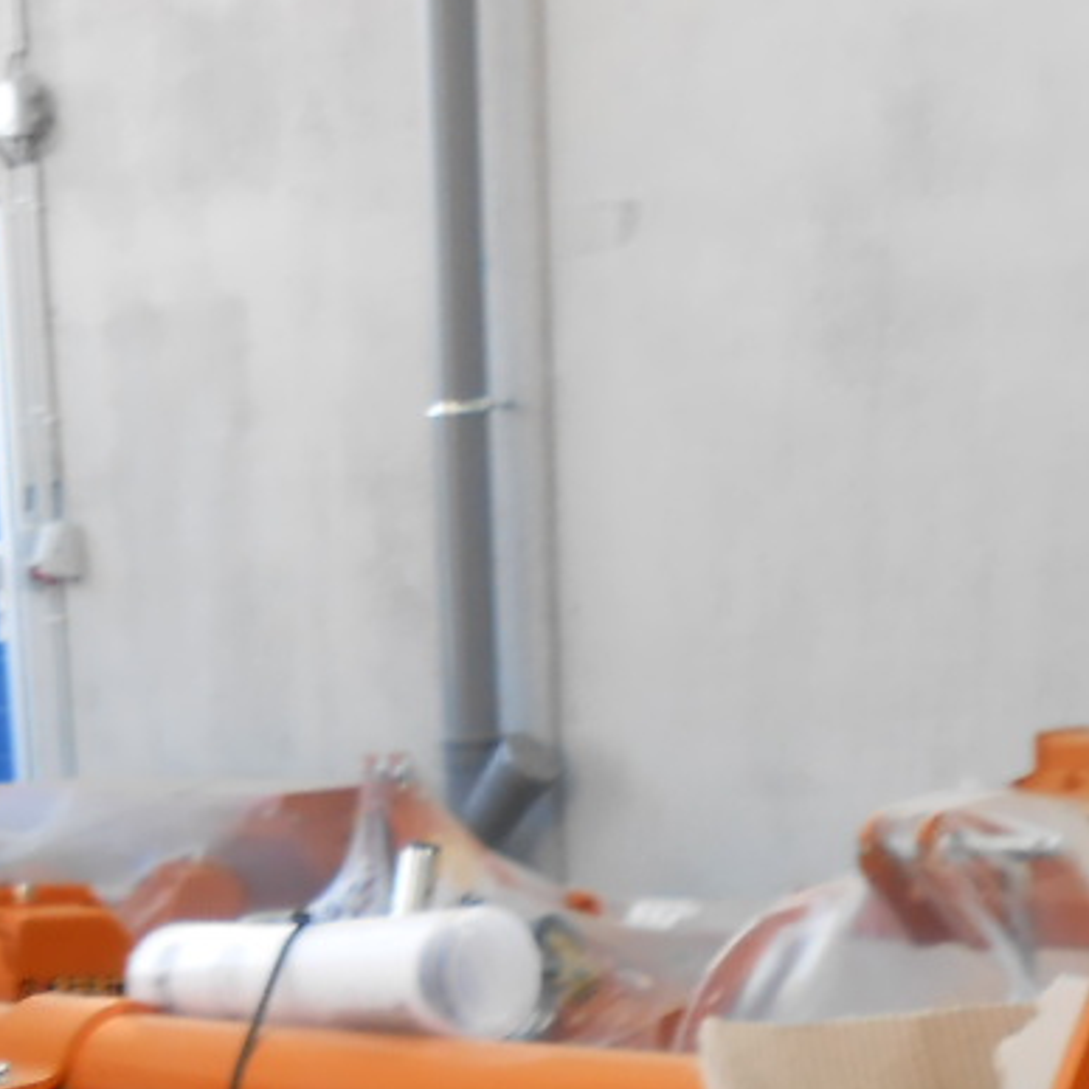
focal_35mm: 95
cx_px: 146
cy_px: 1643
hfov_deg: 18.1
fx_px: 3381
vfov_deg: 16.6
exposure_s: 1/40
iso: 80
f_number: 3.5
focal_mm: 4.6
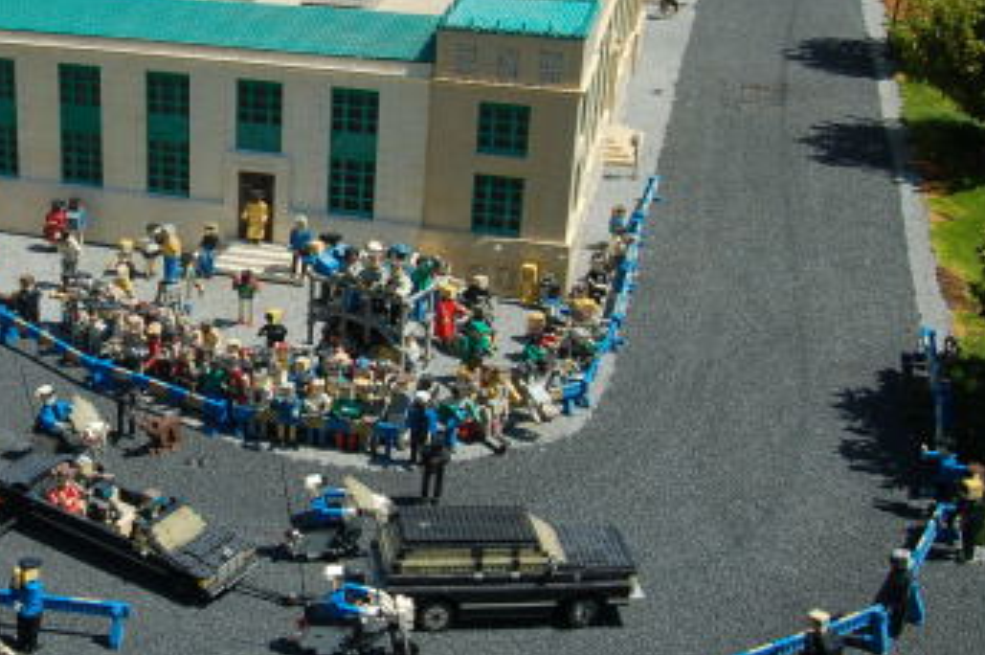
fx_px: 1531
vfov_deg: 24.1
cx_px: 103
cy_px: 259
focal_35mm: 56
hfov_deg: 33.8
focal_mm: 20
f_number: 7.1
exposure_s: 1/200
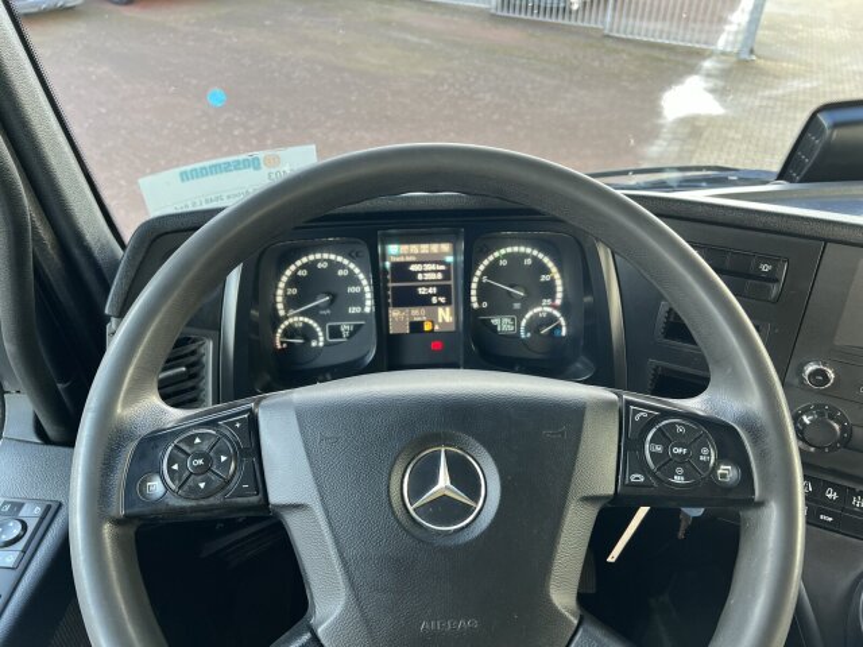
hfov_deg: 67.3
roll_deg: +0.5
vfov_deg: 53.1
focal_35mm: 26
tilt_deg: -34.0
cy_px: 324
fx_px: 648
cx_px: 432
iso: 125
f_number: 1.5
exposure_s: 1/121
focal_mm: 5.7
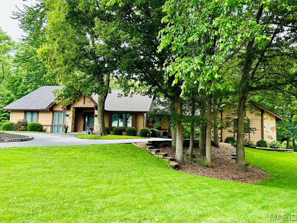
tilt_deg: +7.9
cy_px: 108
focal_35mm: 27
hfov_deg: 65.3
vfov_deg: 51.4
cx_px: 145
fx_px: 232
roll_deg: -0.9
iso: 50
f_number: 1.5
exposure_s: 1/340
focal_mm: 5.7
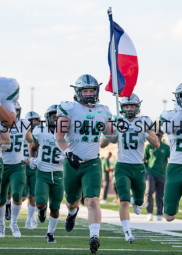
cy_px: 130
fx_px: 1782
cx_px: 107
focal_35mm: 246
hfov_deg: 5.8
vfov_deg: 8.2
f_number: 4
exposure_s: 1/1600
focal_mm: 165
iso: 400
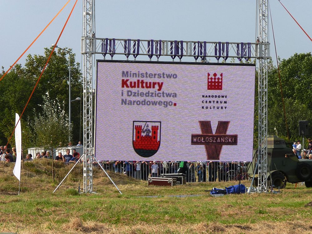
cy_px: 117
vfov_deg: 6.1
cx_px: 156
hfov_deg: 8.1
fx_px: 2190
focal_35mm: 243
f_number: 5.6
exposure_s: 1/400
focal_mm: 43.3
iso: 80
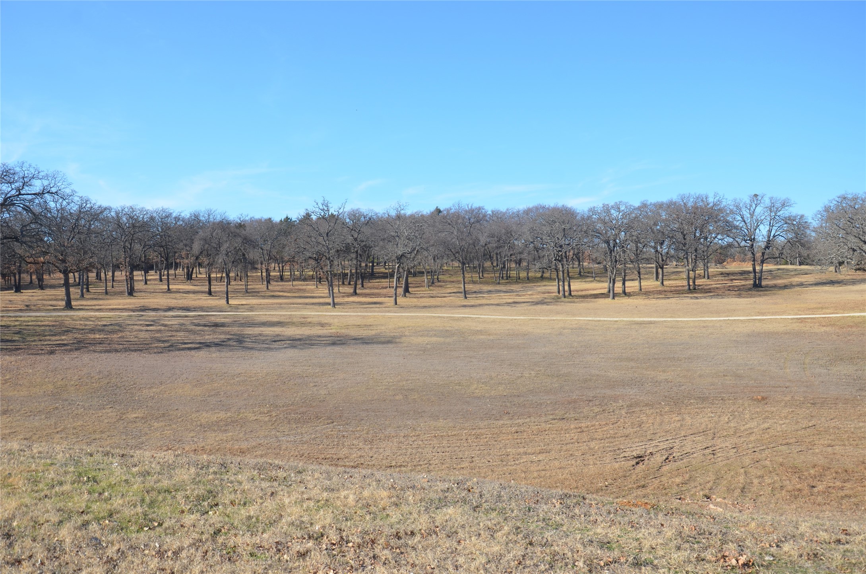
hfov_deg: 53.2
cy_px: 287
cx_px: 433
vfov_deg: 36.7
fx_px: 864
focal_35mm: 36
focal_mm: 24
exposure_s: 1/250
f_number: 8
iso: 140
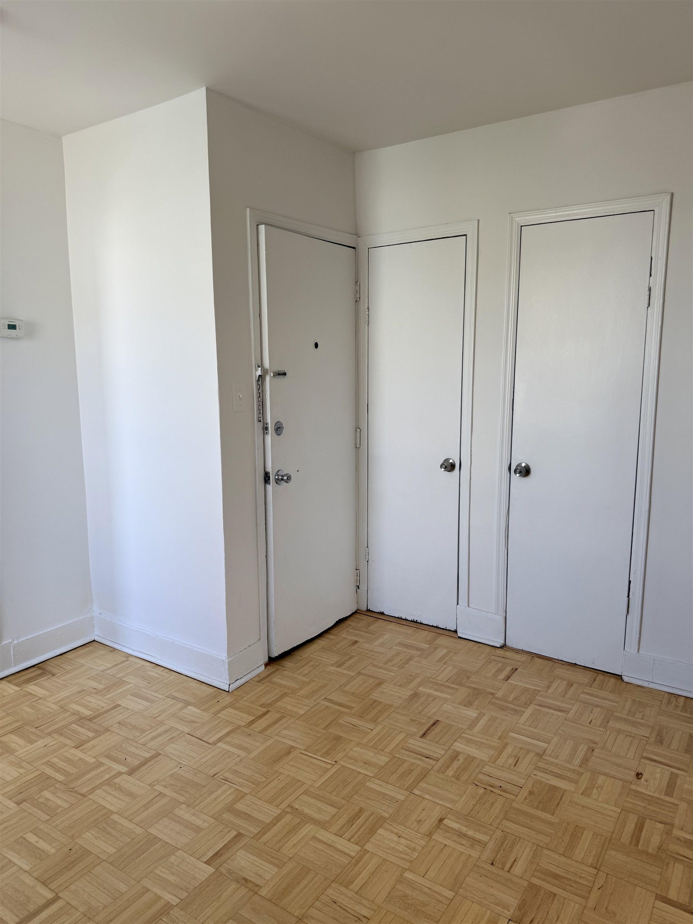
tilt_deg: -9.0
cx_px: 346
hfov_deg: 56.8
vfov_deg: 71.6
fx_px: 641
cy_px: 462
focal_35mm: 24
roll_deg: -0.4
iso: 50
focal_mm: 6.76
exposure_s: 1/123
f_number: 1.78
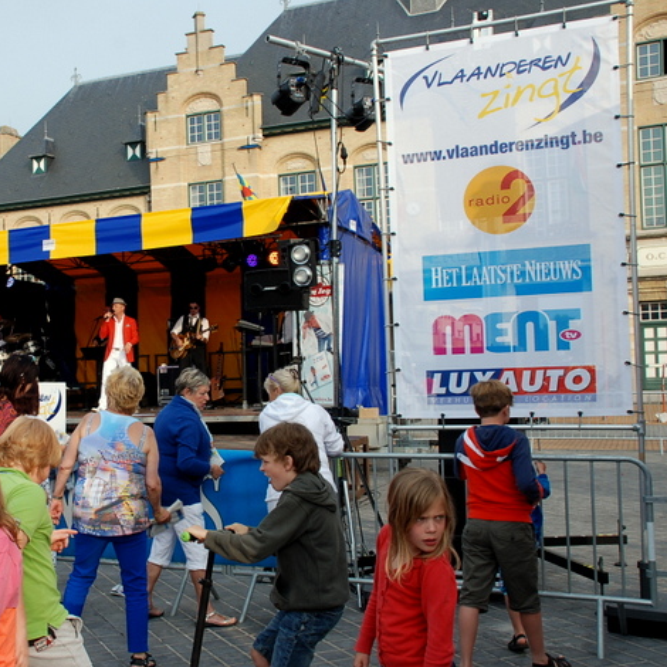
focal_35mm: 43
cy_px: 339
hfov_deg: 38.5
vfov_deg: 39.2
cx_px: 200
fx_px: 937
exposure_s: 1/250
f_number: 8
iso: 320
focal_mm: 22
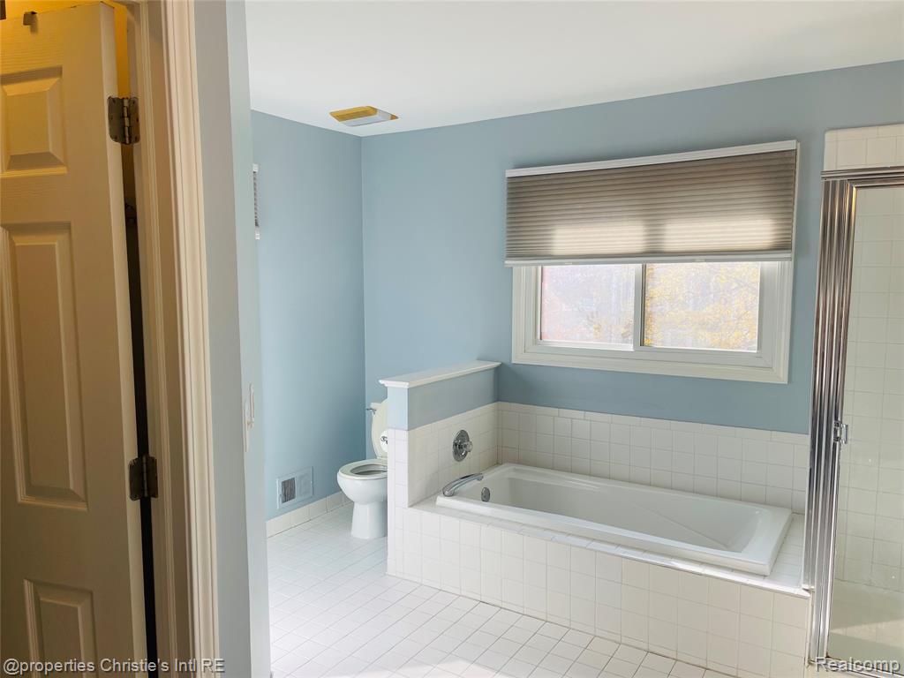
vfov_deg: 53.1
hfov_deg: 67.3
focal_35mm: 26
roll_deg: +0.4
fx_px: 679
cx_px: 452
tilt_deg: -5.3
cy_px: 339
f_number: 1.6
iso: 32
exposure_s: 1/379
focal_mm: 5.1
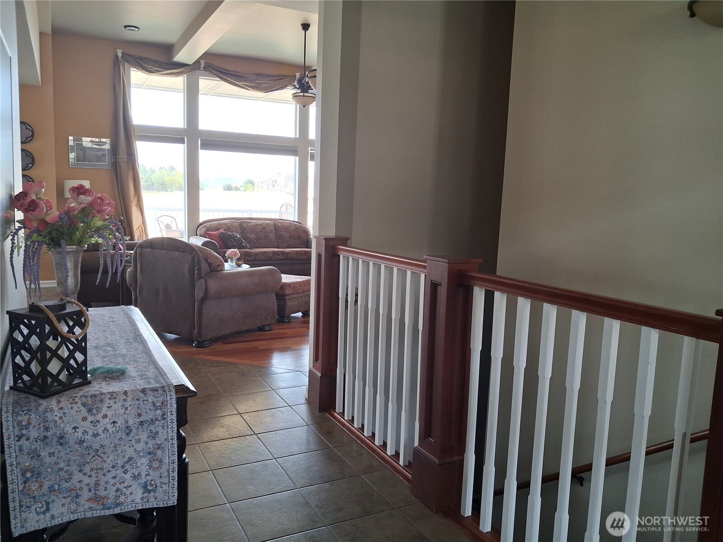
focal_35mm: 27
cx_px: 362
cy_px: 271
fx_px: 564
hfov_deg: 65.3
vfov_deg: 51.4
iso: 250
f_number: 1.8
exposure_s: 1/120
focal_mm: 4
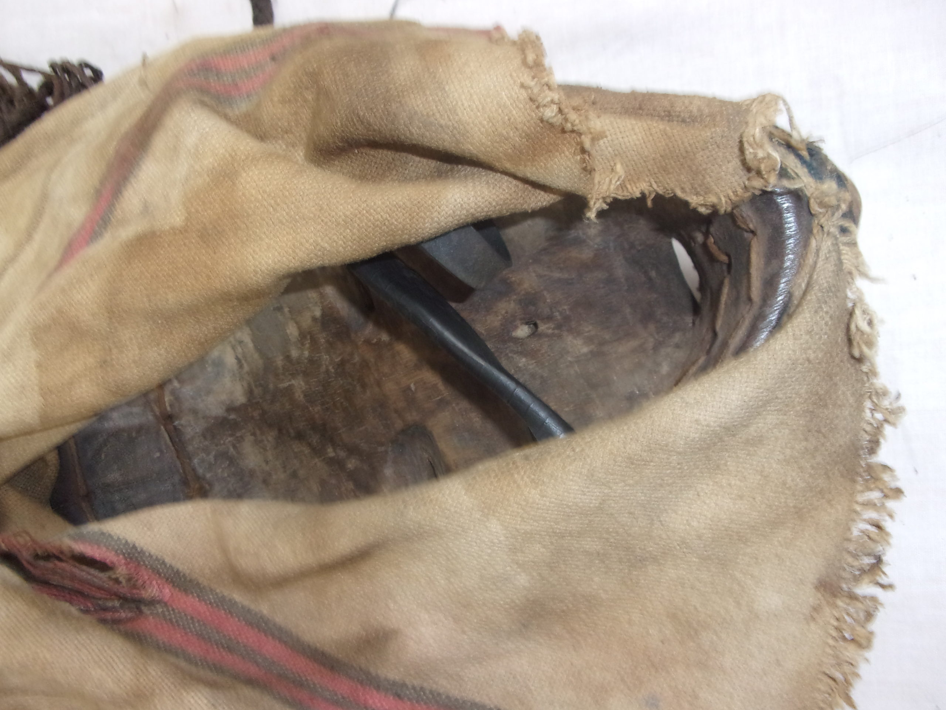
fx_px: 765
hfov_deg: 63.4
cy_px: 355
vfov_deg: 49.7
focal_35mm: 28
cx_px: 473
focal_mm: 5.1
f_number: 3.9
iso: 200
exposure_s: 1/34
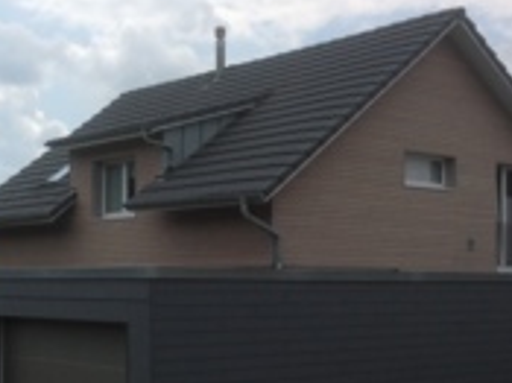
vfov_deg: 20.9
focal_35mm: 70
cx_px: 252
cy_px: 259
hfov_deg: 27.8
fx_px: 1035
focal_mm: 4.28
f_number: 2.4
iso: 50
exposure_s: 1/2326
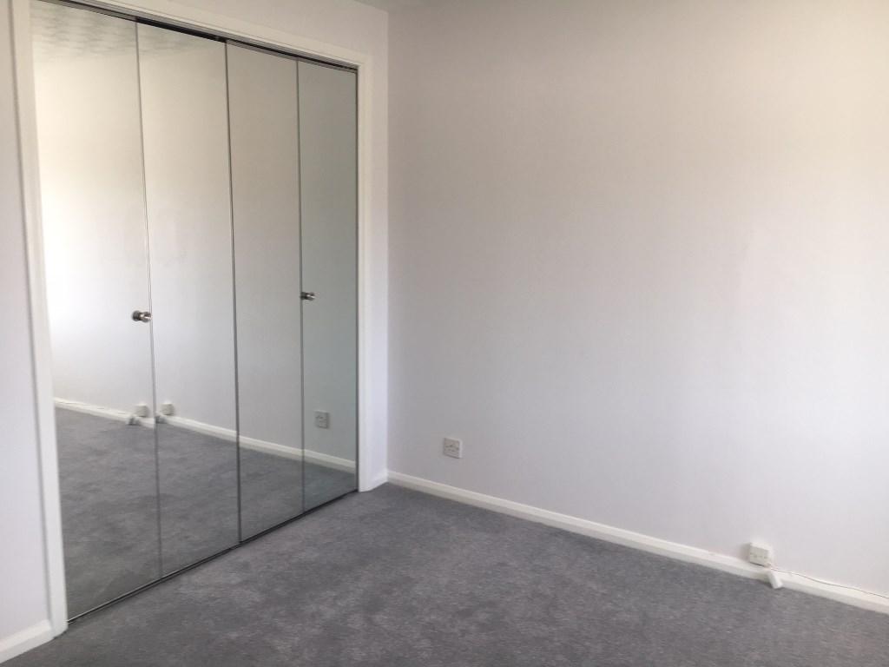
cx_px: 444
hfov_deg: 61.7
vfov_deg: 48.2
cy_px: 334
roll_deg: -1.6
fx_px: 745
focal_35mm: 29
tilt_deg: -7.3
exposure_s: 1/50
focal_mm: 4.15
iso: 32
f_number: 2.2
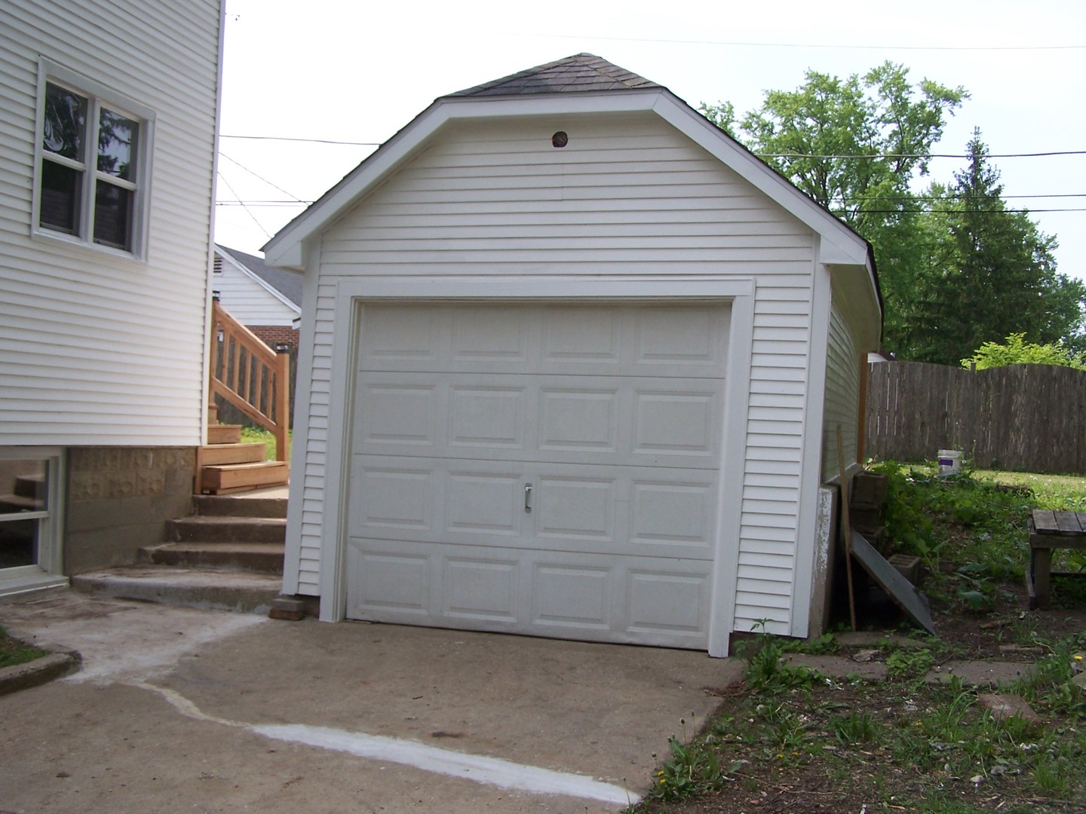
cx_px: 543
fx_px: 1192
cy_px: 407
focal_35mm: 38
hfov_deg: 49.0
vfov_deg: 37.7
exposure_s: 1/640
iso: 80
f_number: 4
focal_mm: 6.3
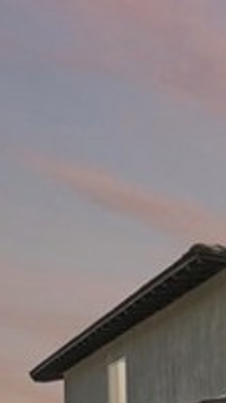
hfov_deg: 8.8
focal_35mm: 86
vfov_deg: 21.8
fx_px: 919
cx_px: 831
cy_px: 554
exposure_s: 1/1000
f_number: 8
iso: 320
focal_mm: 16
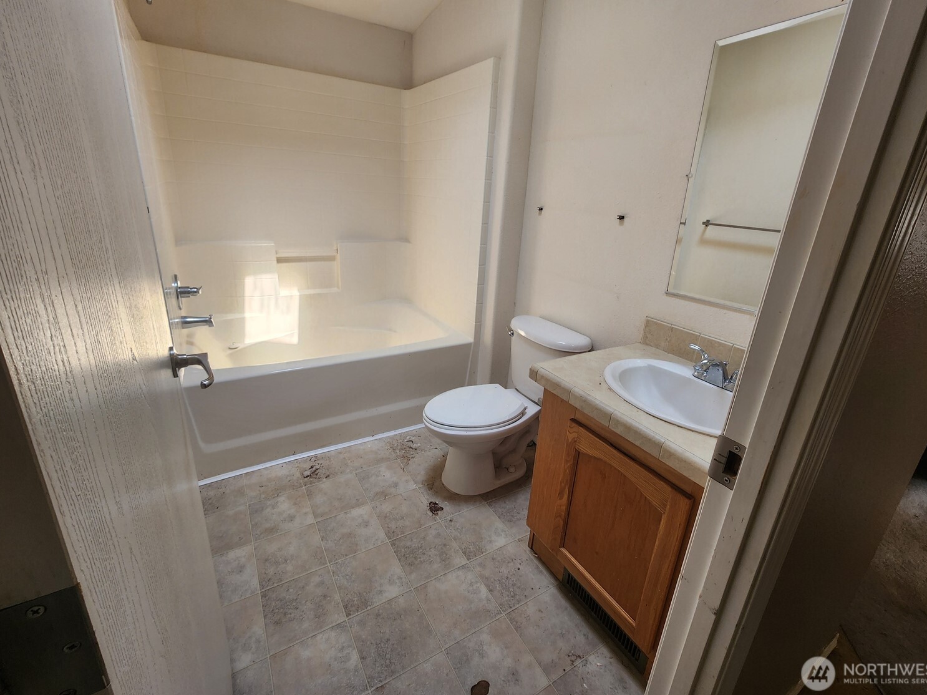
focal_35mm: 14
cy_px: 324
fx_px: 375
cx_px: 464
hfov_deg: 102.1
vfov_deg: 85.5
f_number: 2.2
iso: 64
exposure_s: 1/60
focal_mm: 2.2
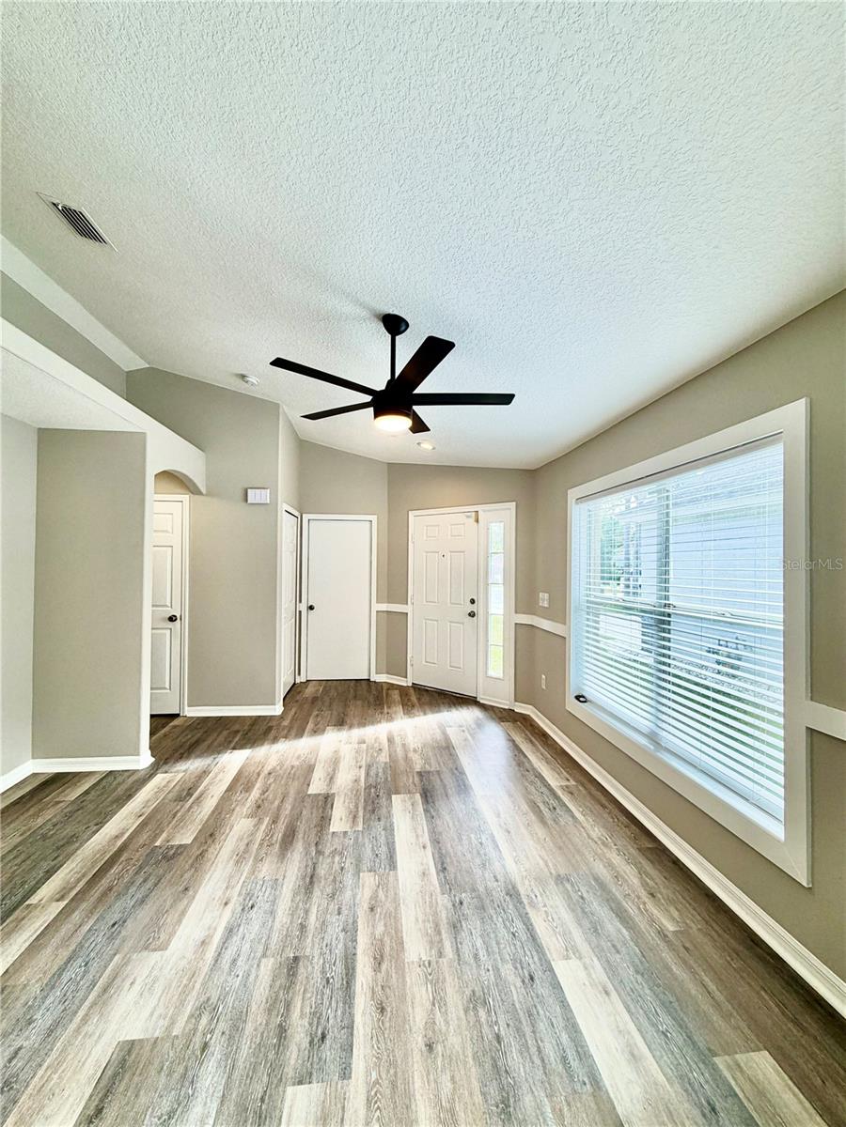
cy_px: 564
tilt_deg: +1.0
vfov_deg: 102.1
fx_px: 456
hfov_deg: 85.7
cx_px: 423
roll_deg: -1.1
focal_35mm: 14
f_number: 2.2
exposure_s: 1/120
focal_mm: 2.22
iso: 64
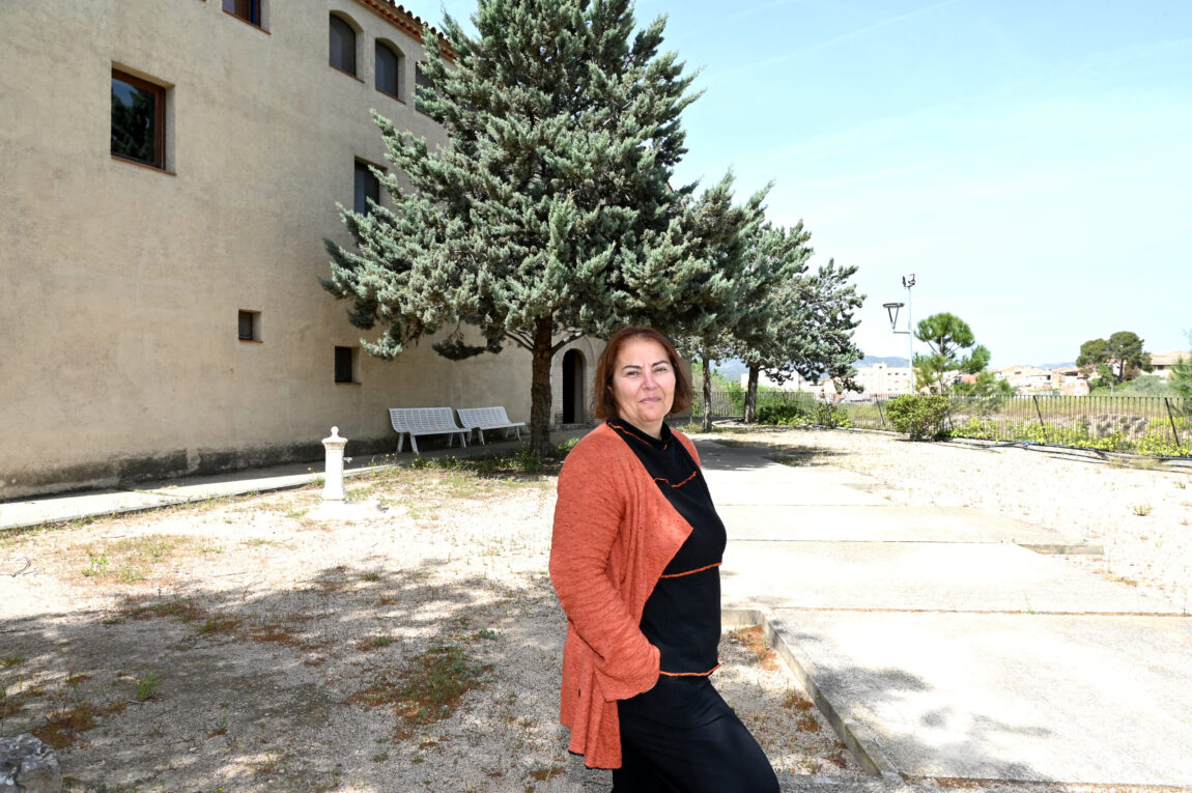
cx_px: 596
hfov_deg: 73.8
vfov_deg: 53.1
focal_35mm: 24
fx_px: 794
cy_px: 396
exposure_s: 1/200
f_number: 14
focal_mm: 24
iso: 400
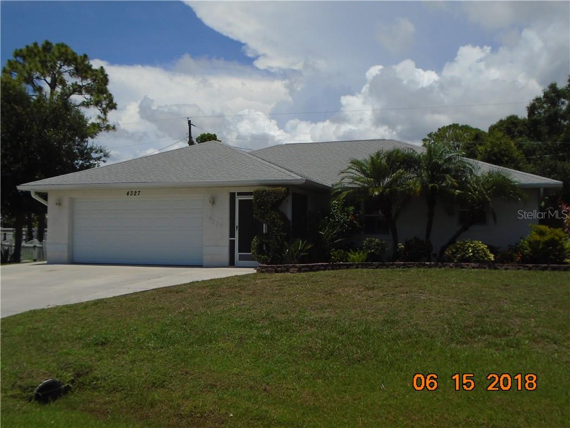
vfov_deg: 39.7
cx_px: 285
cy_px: 214
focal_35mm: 36
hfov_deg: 51.4
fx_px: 593
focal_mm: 6.4
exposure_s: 1/500
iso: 100
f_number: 9.5
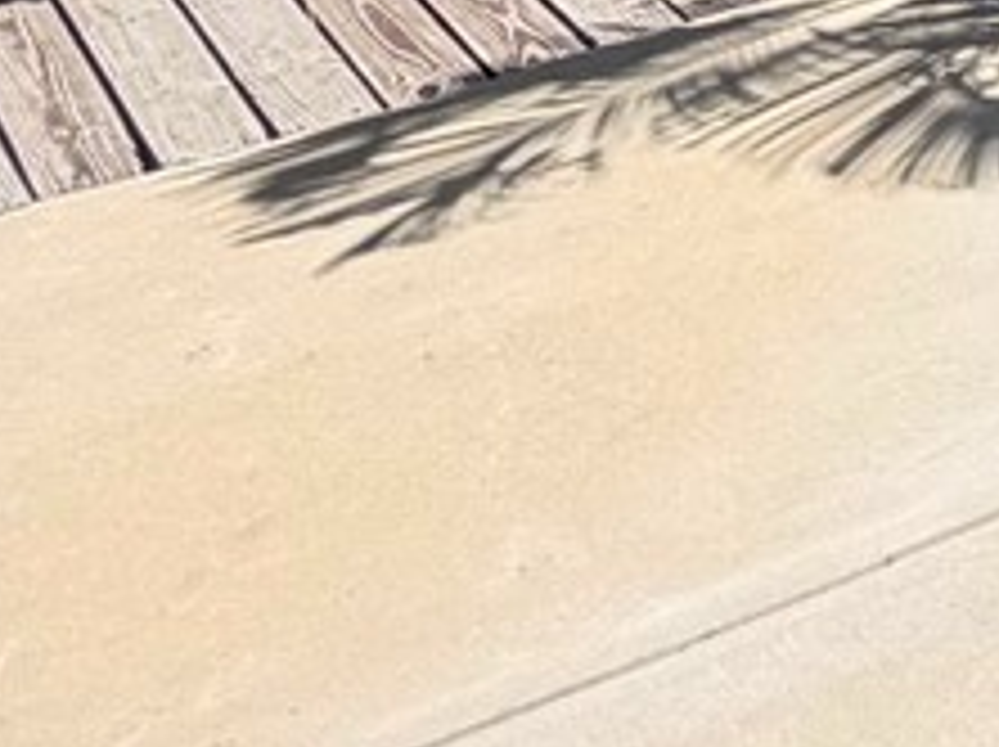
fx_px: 2912
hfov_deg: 16.0
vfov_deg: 11.3
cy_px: -1215
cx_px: 1872
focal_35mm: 101
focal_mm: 2.2
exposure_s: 1/770
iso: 25
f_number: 2.2
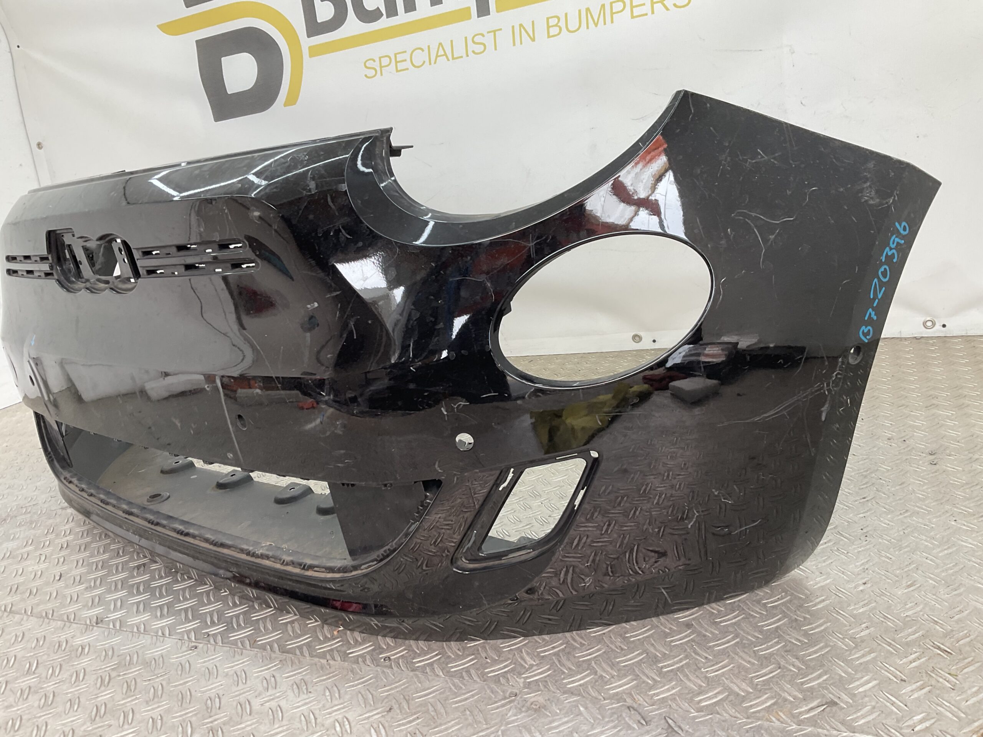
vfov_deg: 48.2
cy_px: 368
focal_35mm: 29
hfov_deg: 61.7
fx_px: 824
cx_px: 492
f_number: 1.8
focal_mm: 3
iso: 25
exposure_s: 1/120
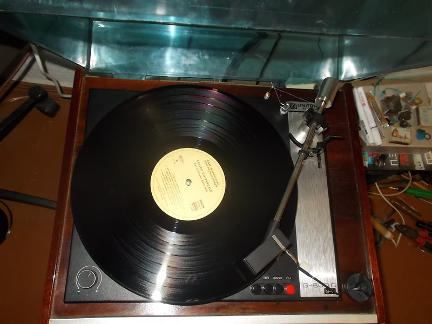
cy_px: 162
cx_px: 216
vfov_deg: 46.8
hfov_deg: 60.0
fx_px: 374
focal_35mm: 30
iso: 200
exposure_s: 1/25
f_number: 3.4
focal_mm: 5.3
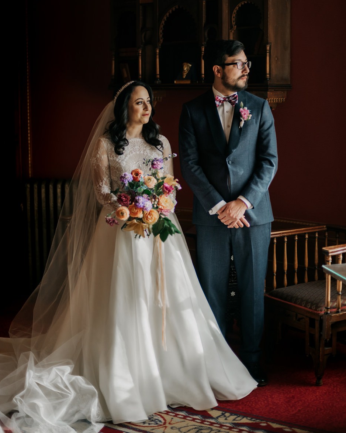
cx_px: 173
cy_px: 158
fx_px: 768
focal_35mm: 60
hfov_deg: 25.4
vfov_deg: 31.3
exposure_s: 1/640
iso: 200
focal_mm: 50
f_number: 1.8
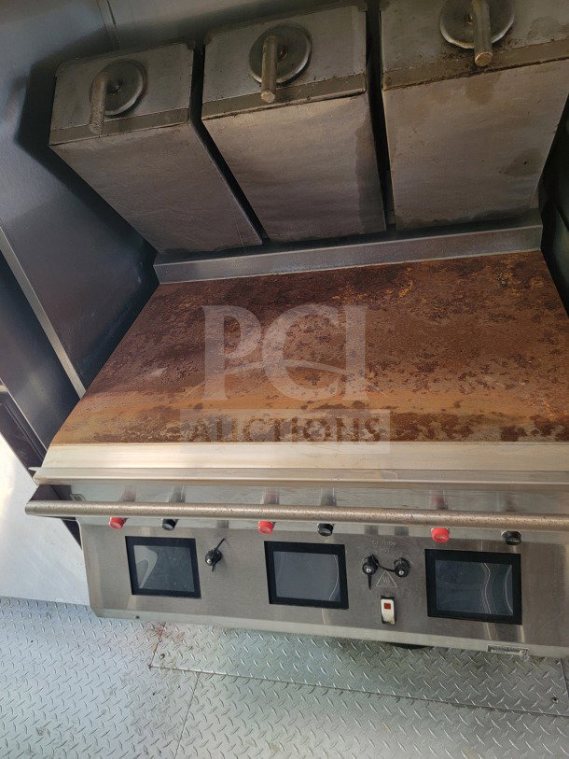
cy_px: 380
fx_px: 526
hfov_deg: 56.8
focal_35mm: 24
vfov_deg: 71.6
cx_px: 284
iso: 200
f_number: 1.8
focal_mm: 6.7
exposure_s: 1/60
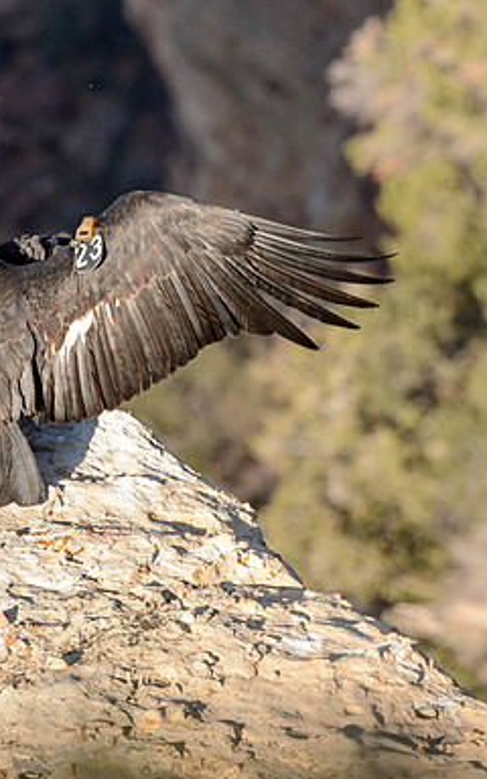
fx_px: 31854
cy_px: 367
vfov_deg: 1.4
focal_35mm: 1500
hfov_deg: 0.9
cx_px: -24
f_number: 7.1
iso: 1000
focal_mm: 500
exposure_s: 1/1000
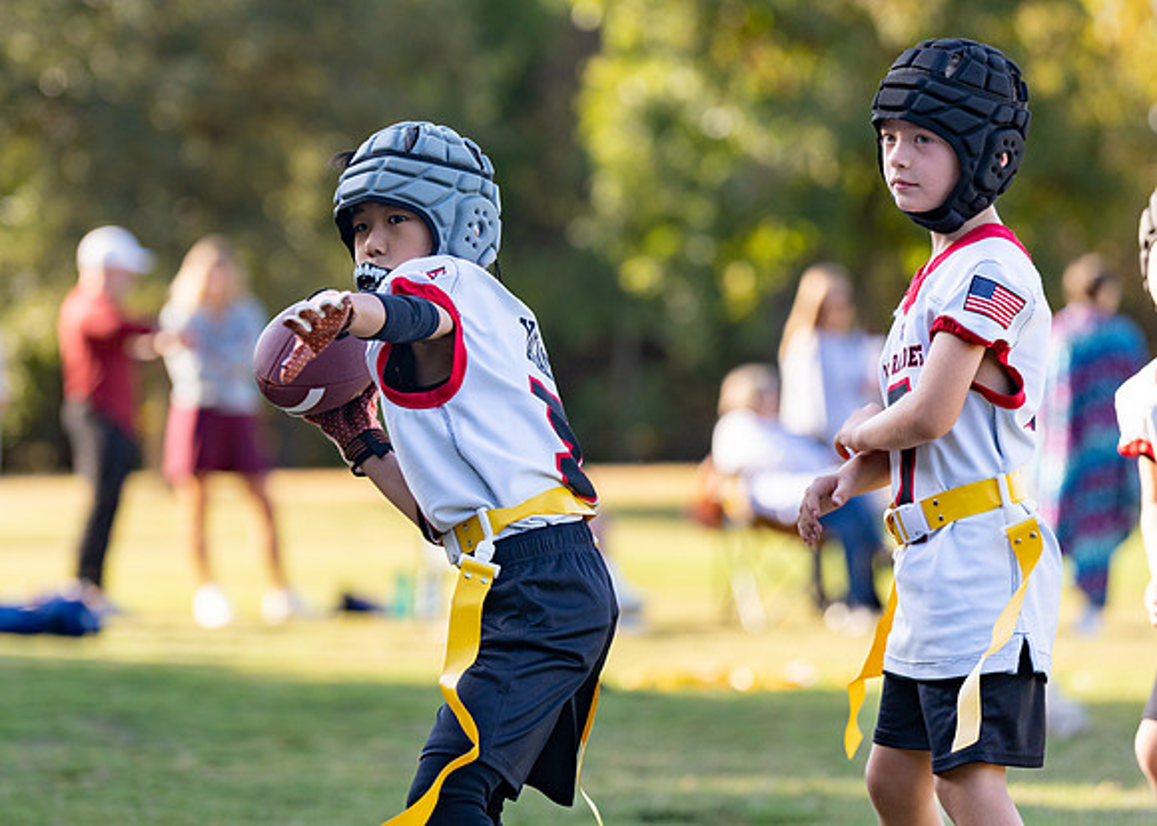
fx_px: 5762
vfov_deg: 8.2
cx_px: 528
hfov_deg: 11.5
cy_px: 358
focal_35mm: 175
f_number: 2.8
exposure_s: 1/1000
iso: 200
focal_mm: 126
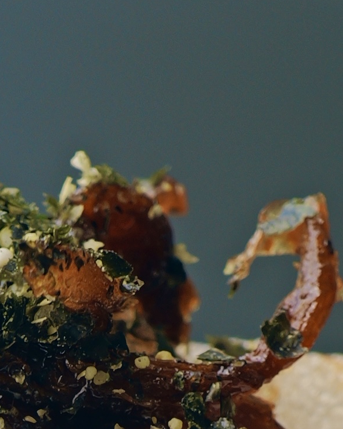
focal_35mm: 384
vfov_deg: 4.8
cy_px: 1216
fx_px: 4870
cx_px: -277
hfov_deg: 4.0
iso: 125
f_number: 5
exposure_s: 1/200
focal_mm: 50
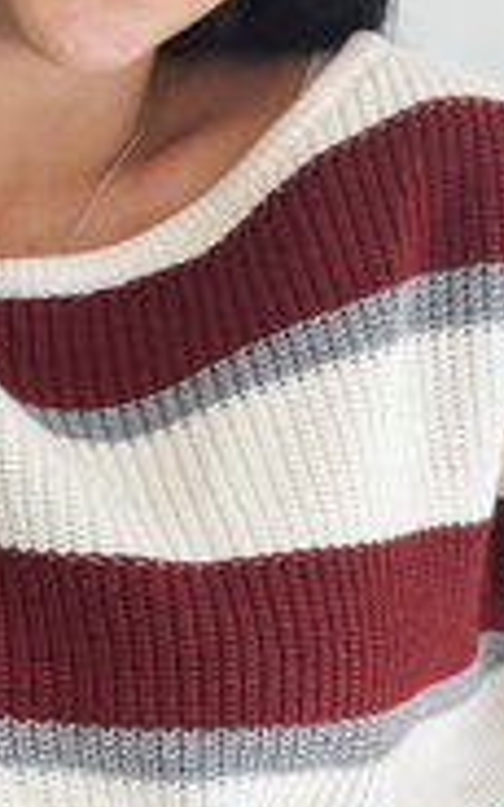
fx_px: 2022
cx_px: 79
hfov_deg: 14.1
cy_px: 564
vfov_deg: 22.4
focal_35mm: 92
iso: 80
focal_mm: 2.71
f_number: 1.9
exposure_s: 1/100
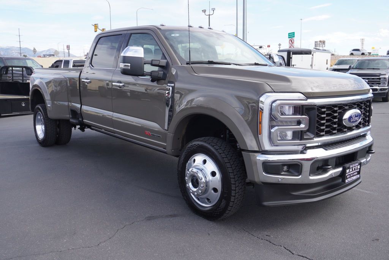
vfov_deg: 41.8
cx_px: 194
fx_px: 341
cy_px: 130
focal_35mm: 32
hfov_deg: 59.5
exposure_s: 1/125
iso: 100
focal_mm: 21
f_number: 5.6
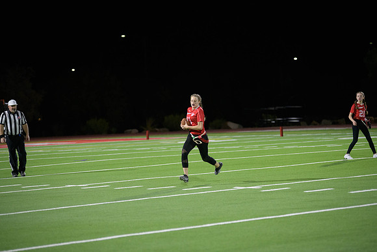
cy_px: 126
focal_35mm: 145
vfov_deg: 9.5
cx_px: 188
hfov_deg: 14.2
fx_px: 1519
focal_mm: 145
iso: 3600
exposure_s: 1/640
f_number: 2.8
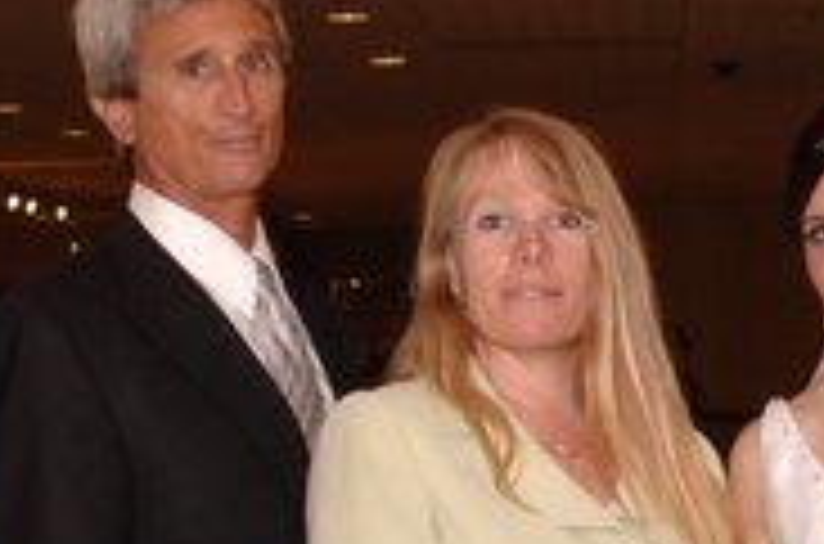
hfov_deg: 13.8
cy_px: 699
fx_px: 3356
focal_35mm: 147
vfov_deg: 9.1
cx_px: 815
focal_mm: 28
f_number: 5.6
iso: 400
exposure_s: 1/50
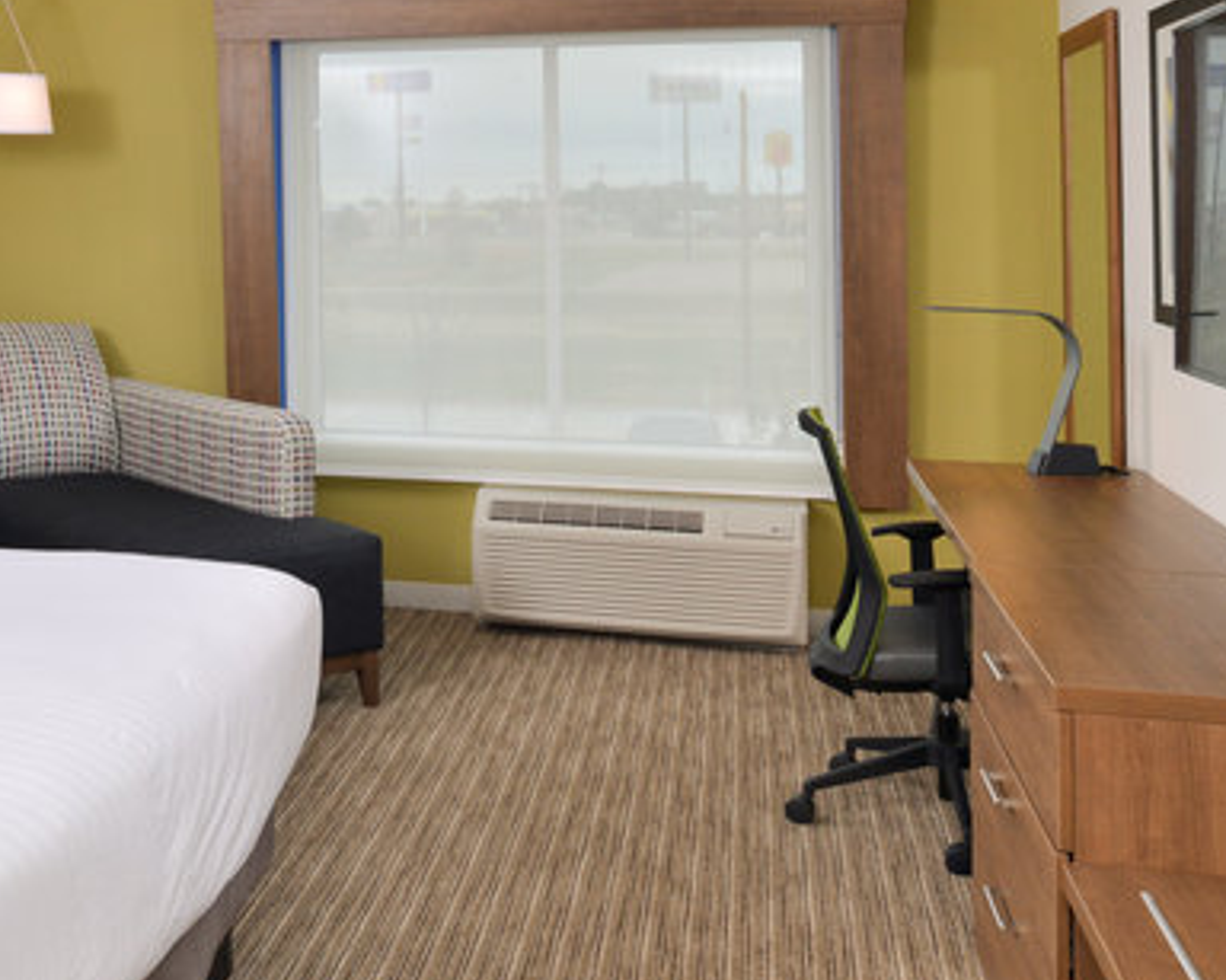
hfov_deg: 37.5
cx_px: 172
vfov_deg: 32.0
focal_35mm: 47
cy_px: 603
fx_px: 1705
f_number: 13
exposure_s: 1/125
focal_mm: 24
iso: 640
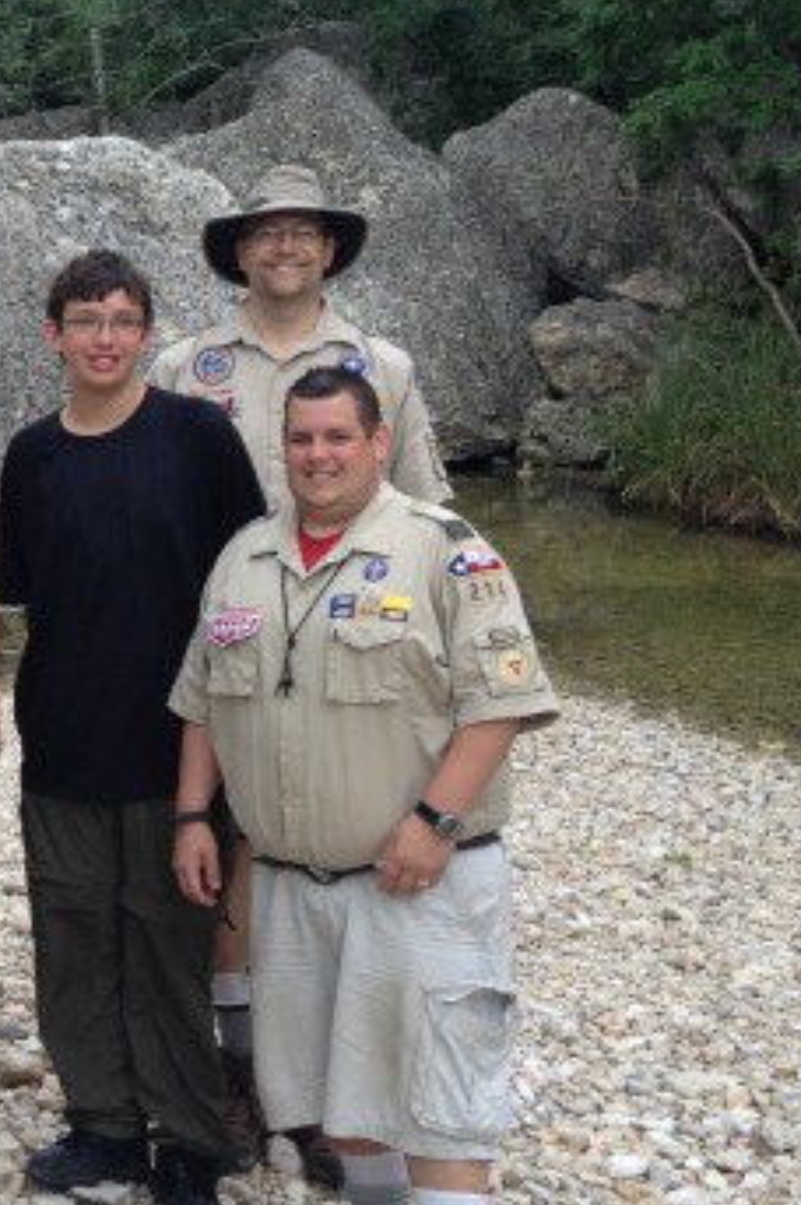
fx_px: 2842
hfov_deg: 15.2
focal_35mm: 85
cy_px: 471
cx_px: -260
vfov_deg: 23.9
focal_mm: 4.28
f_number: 2.4
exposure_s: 1/136
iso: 50
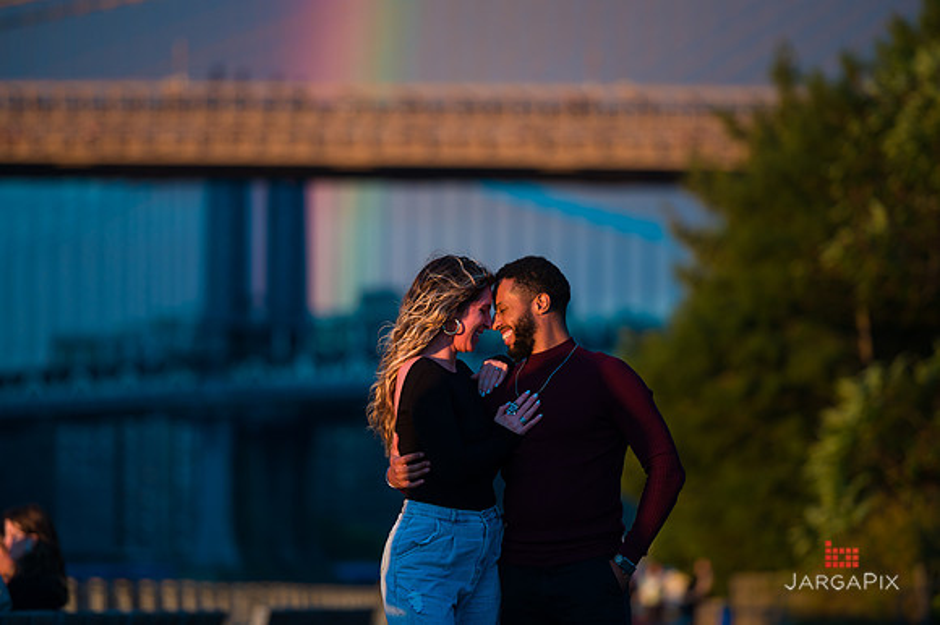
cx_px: 470
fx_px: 5219
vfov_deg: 6.9
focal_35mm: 200
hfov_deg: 10.3
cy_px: 312
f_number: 3.2
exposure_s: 1/320
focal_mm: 200
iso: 200
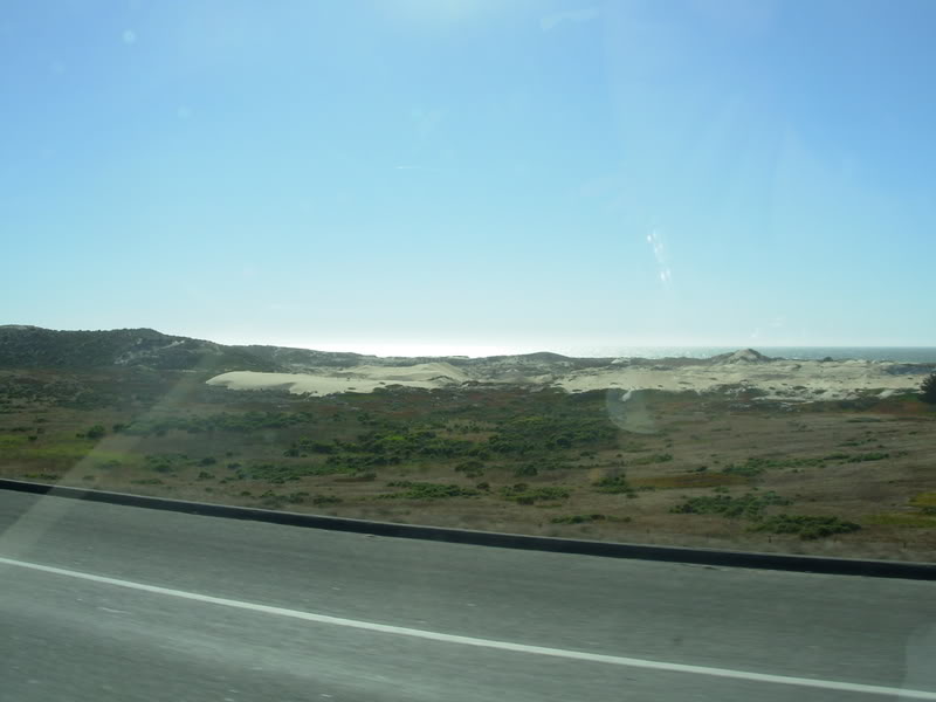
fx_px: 1028
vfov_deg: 37.7
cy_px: 351
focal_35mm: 38
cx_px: 468
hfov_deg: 49.0
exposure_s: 1/627
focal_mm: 6.3
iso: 50
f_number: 4.9
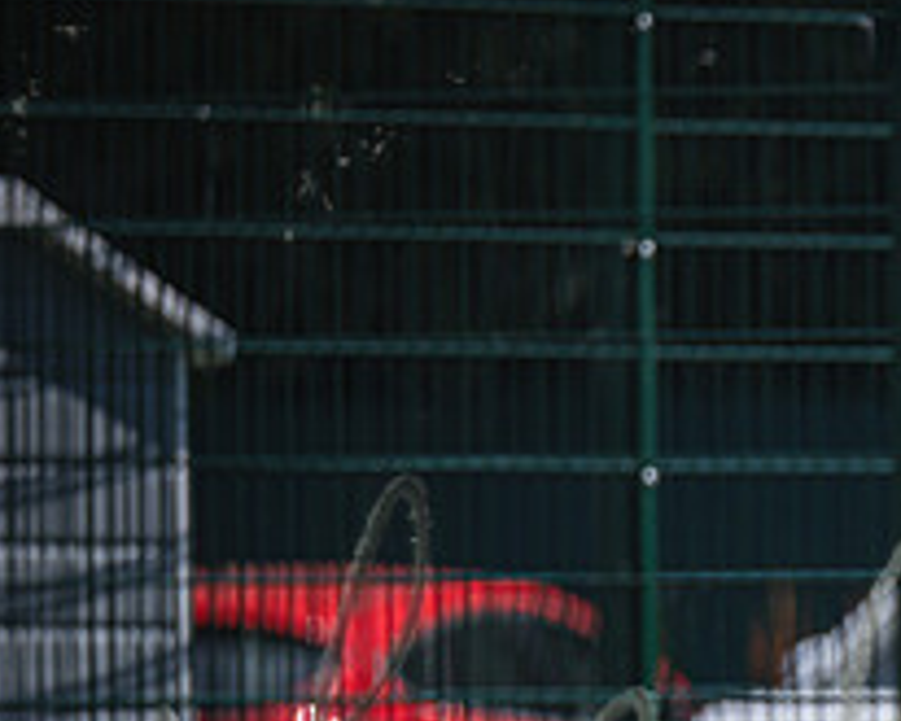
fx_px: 24651
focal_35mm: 924
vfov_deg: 1.7
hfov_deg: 2.1
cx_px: 1222
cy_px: 808
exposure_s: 1/2000
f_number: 2.8
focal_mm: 200
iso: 100
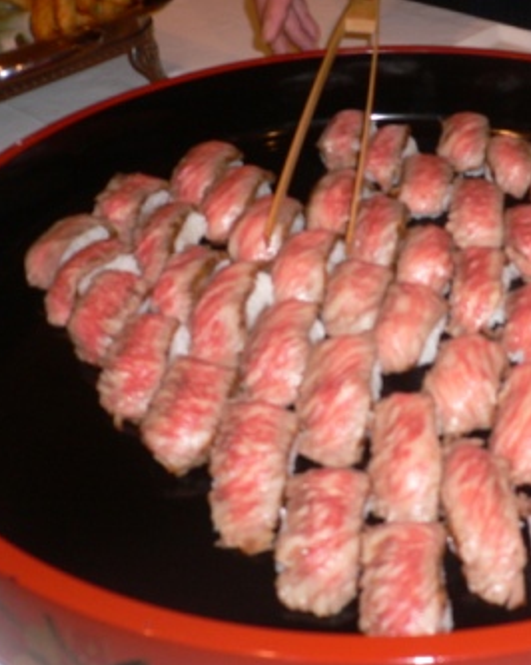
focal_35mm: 46
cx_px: 383
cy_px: 333
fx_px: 904
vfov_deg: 40.4
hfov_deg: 32.2
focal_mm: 5.8
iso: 100
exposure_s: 1/60
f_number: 2.8
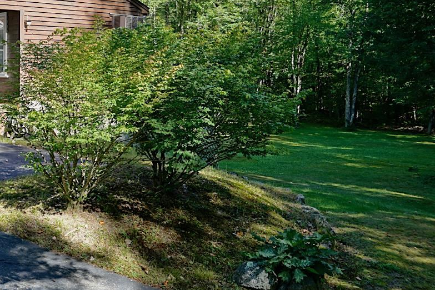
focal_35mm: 46
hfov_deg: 39.4
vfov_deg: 28.8
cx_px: 37
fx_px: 556
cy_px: 74
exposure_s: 1/125
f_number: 5.6
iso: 100
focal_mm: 20
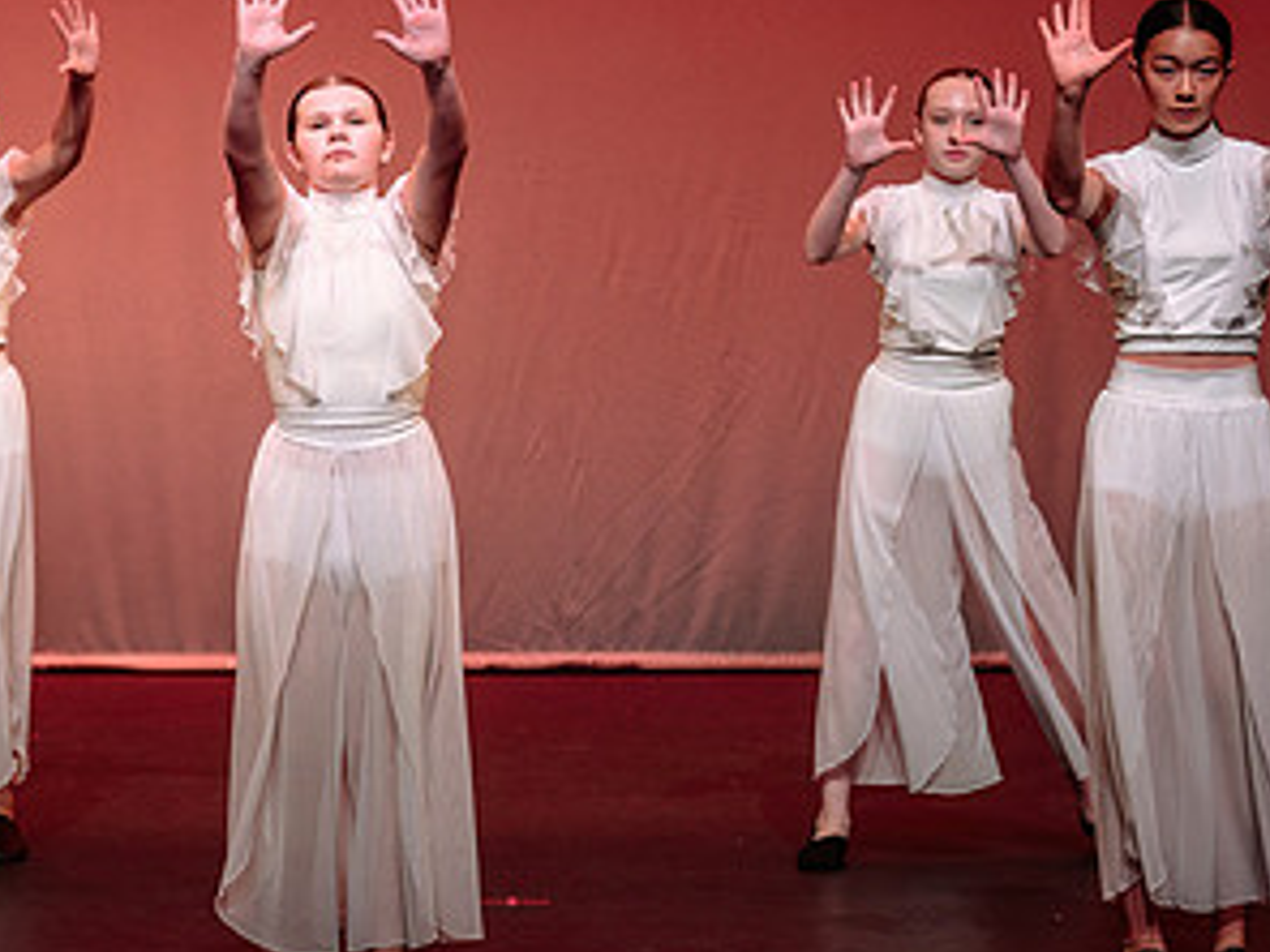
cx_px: 122
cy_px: 389
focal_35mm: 256
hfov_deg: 7.7
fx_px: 9392
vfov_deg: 5.8
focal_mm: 112
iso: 1000
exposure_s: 1/640
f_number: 2.8
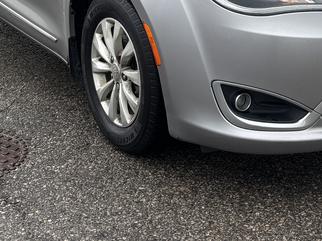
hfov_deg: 22.2
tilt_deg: -10.1
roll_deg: +1.8
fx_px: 819
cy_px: -71
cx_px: 191
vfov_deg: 15.9
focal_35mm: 88
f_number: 1.6
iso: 50
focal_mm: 5.96
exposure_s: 1/197
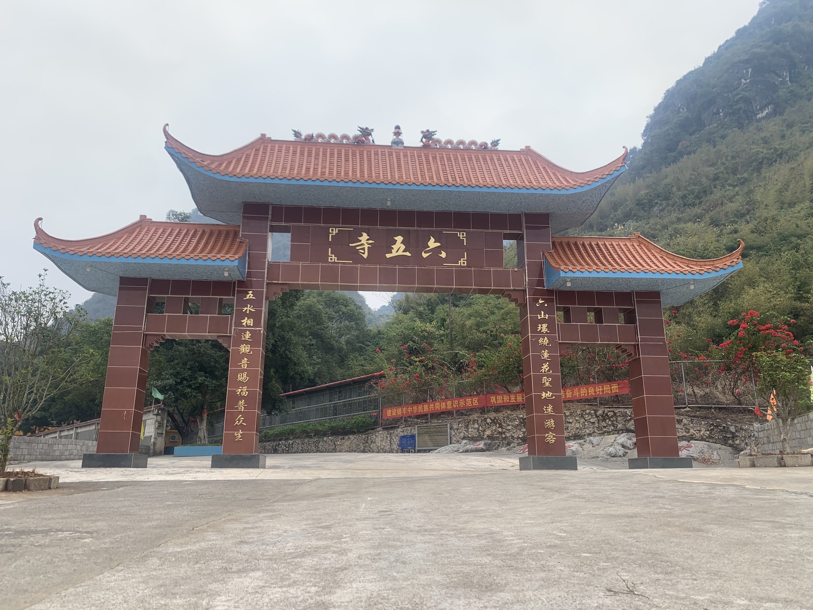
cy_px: 305
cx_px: 406
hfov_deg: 67.3
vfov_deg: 53.1
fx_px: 611
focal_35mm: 26
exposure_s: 1/413
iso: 25
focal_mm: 4.25
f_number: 1.8
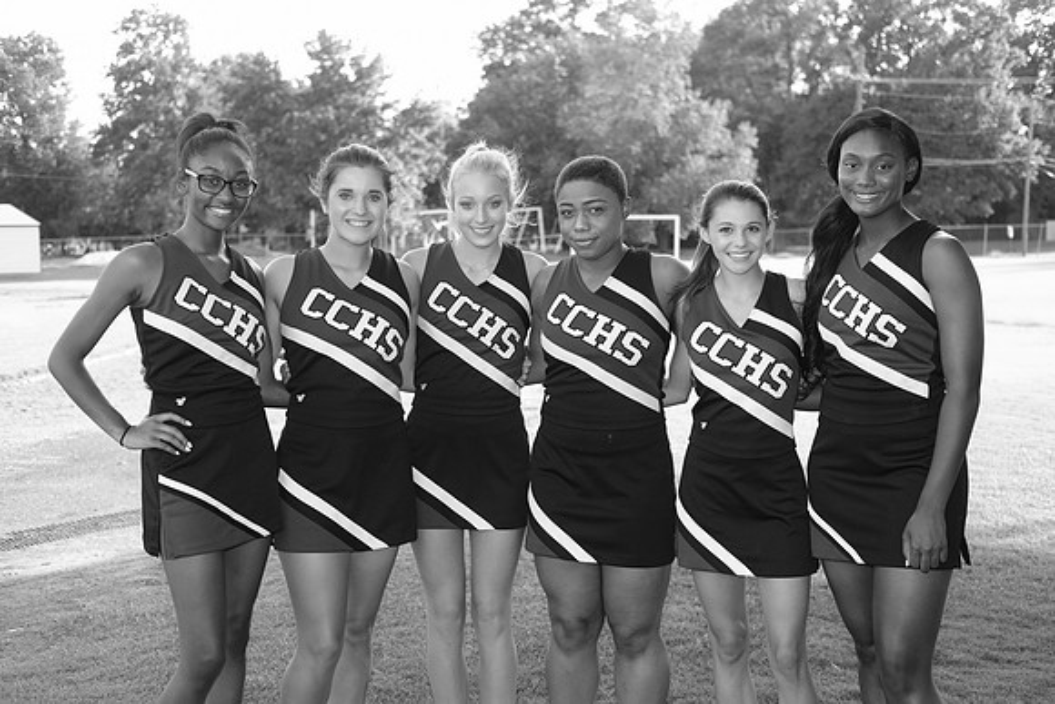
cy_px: 352
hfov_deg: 37.5
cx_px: 528
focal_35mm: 53
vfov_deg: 25.5
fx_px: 1553
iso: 200
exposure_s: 1/250
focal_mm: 35
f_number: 2.8
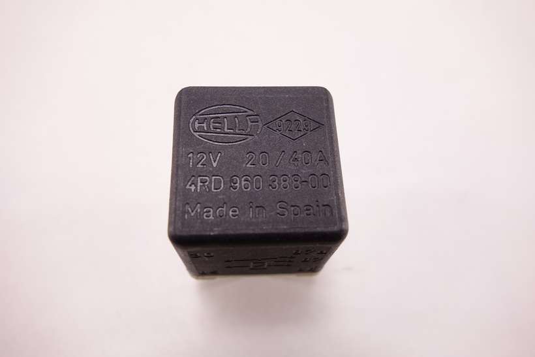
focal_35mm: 28
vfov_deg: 46.4
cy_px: 178
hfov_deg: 65.5
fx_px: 416
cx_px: 268
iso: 125
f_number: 4.5
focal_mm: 10.4
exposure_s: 1/25
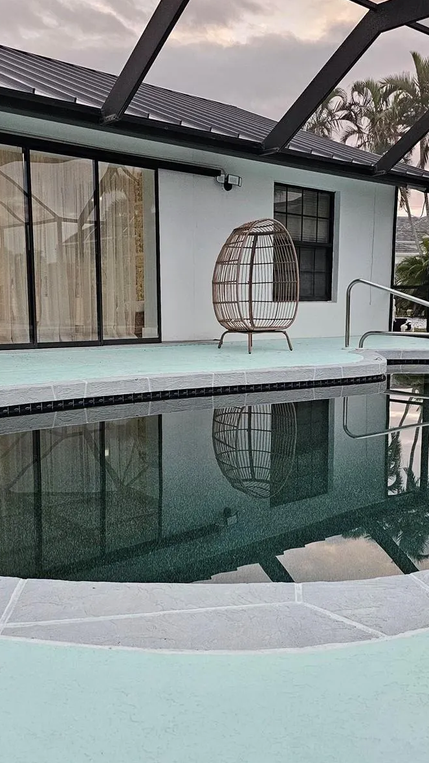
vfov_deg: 58.0
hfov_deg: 34.5
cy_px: 377
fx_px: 688
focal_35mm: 34
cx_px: 260
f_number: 1.7
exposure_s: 1/170
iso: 320
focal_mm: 6.3
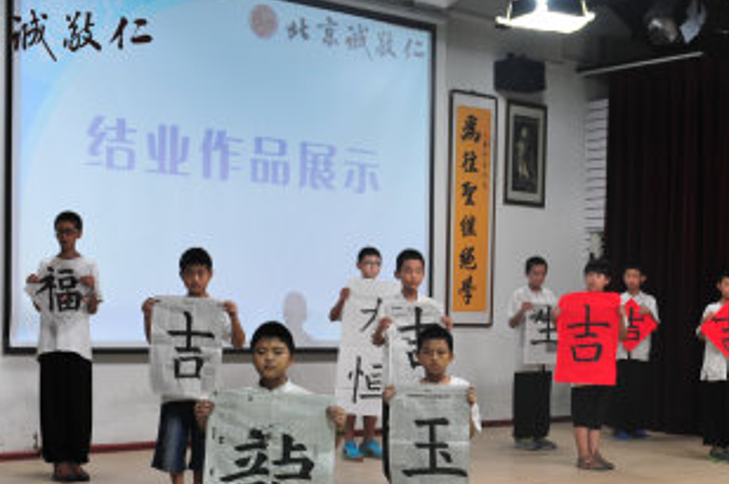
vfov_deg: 23.4
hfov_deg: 35.1
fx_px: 1152
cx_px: 413
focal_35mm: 57
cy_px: 369
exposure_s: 1/60
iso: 500
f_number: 4
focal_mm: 24
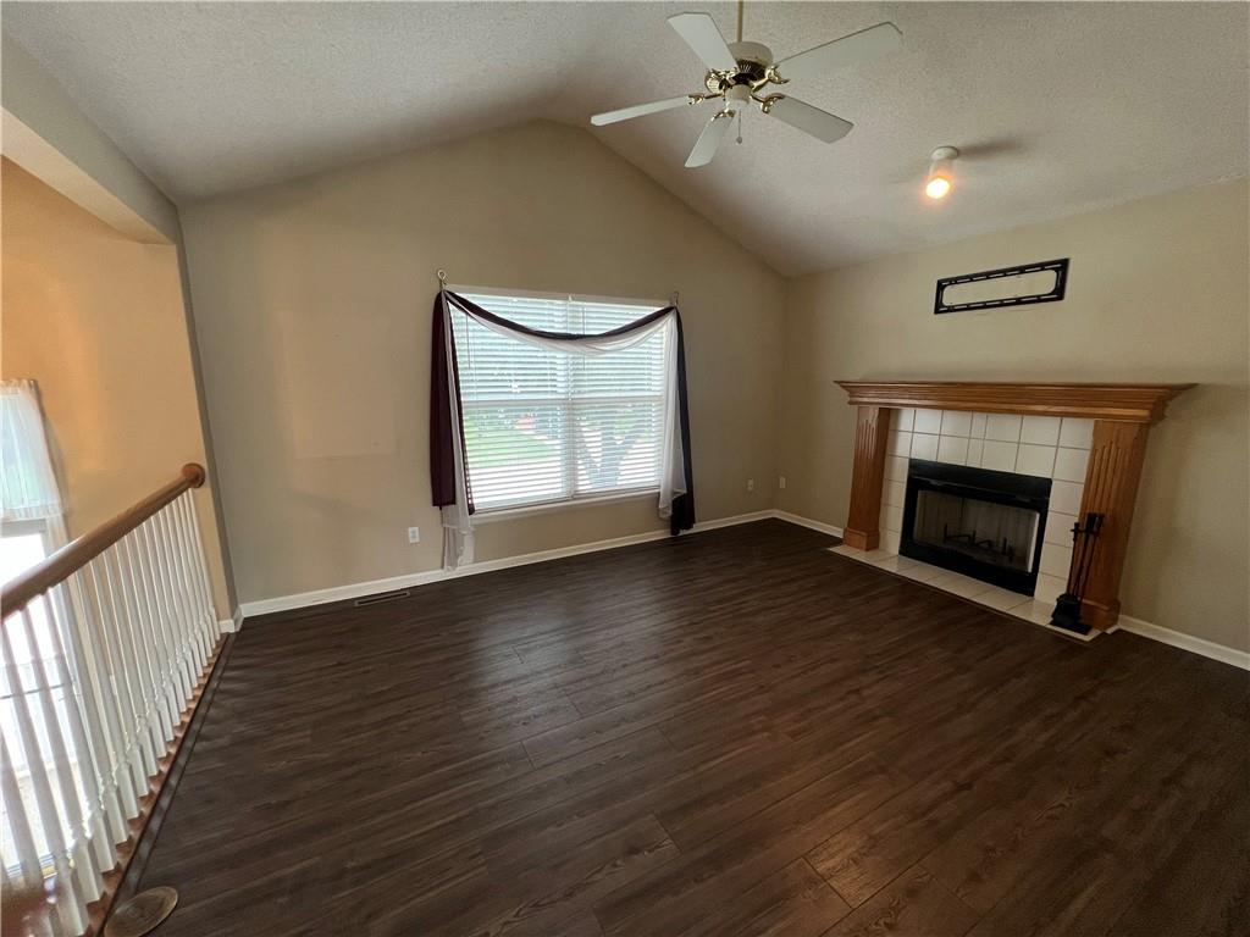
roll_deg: +0.4
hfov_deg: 106.2
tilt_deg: -11.3
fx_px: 469
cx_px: 625
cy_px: 468
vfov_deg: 89.9
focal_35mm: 13
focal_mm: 1.57
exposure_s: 1/120
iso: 125
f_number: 1.8
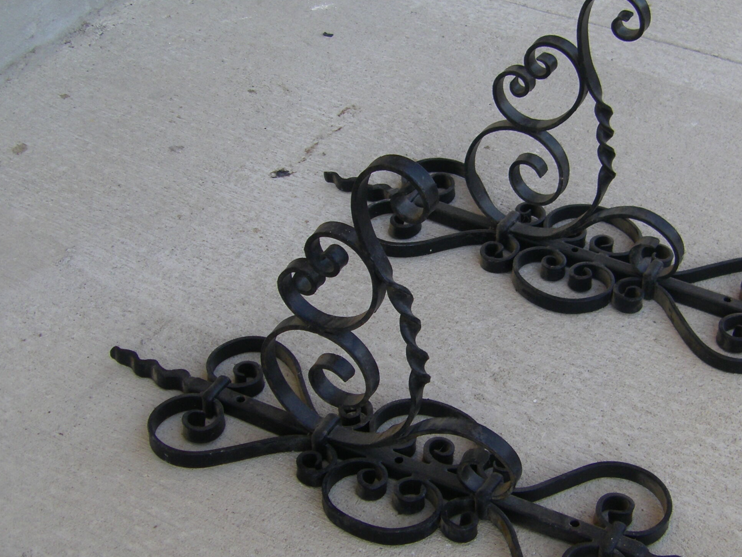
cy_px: 283
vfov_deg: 22.9
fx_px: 1372
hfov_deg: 30.0
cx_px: 497
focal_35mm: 64
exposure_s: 1/50
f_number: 3.5
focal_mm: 6.3
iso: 64
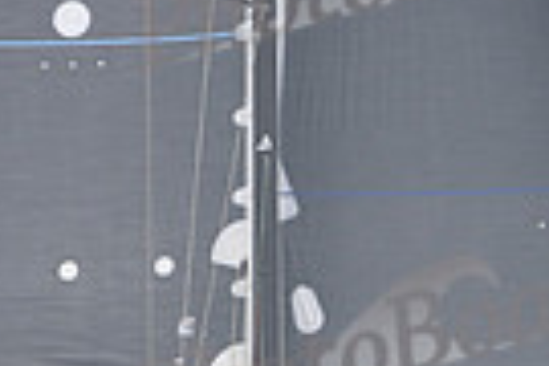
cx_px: 919
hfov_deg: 1.7
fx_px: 18329
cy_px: 494
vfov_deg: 1.1
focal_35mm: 1202
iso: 280
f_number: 7.1
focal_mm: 280
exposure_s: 1/1000
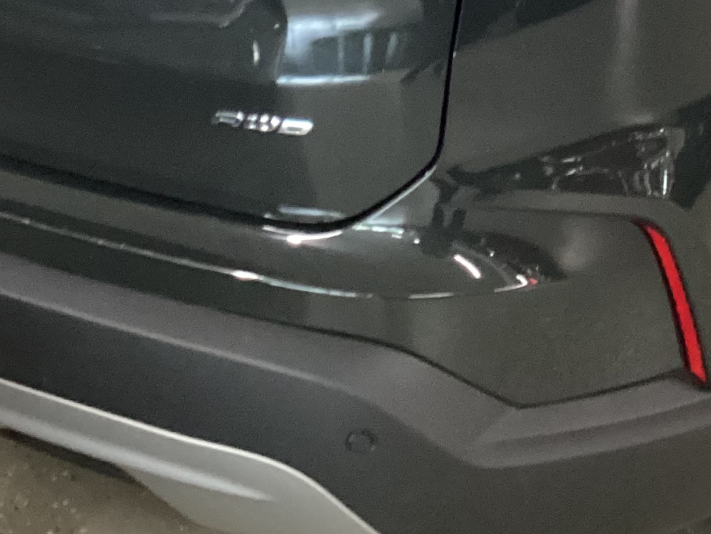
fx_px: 1910
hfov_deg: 21.1
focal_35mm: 93
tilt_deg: -18.2
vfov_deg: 14.9
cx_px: 386
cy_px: -225
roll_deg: +0.6
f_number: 2.4
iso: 400
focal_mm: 3.3
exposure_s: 1/30
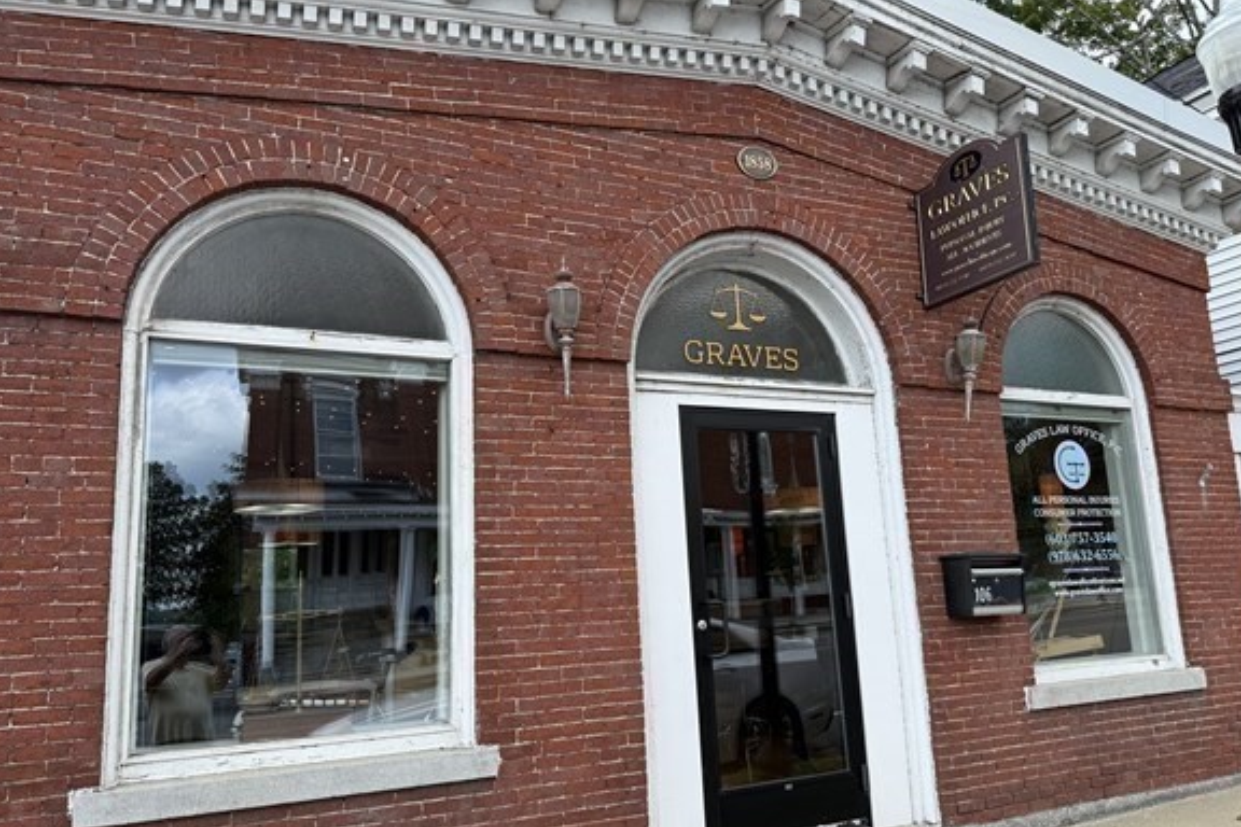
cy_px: 433
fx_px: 896
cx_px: 636
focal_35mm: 26
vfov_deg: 49.5
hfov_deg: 69.4
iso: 80
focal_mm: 6.76
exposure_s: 1/1385
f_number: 1.78
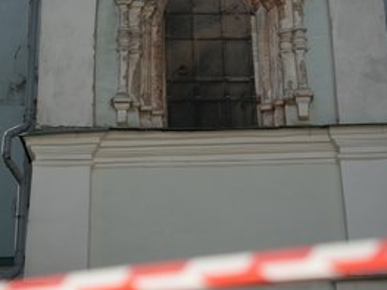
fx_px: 1095
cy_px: 72
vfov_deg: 15.0
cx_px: 194
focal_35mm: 98
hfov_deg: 20.0
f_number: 3.2
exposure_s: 1/250
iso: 80
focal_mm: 67
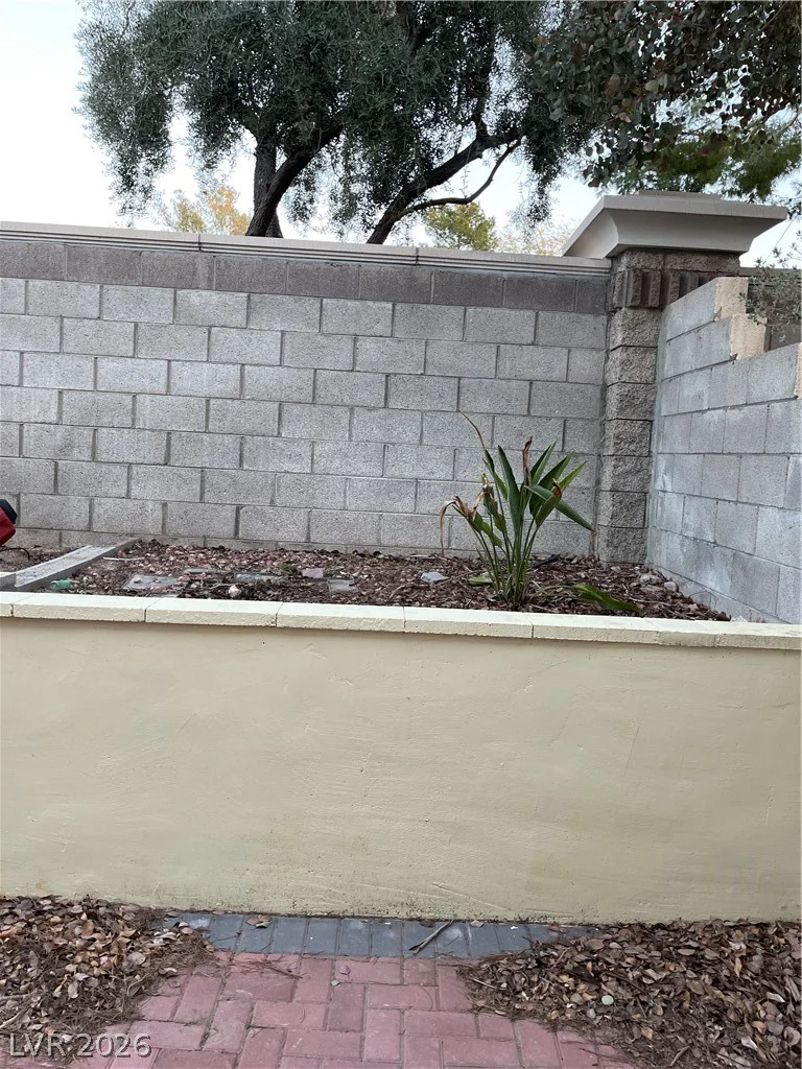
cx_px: 401
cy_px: 534
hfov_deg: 54.9
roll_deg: -2.7
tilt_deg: -5.9
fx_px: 772
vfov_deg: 69.4
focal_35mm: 25
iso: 100
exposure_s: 1/121
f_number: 1.6
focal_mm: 5.1
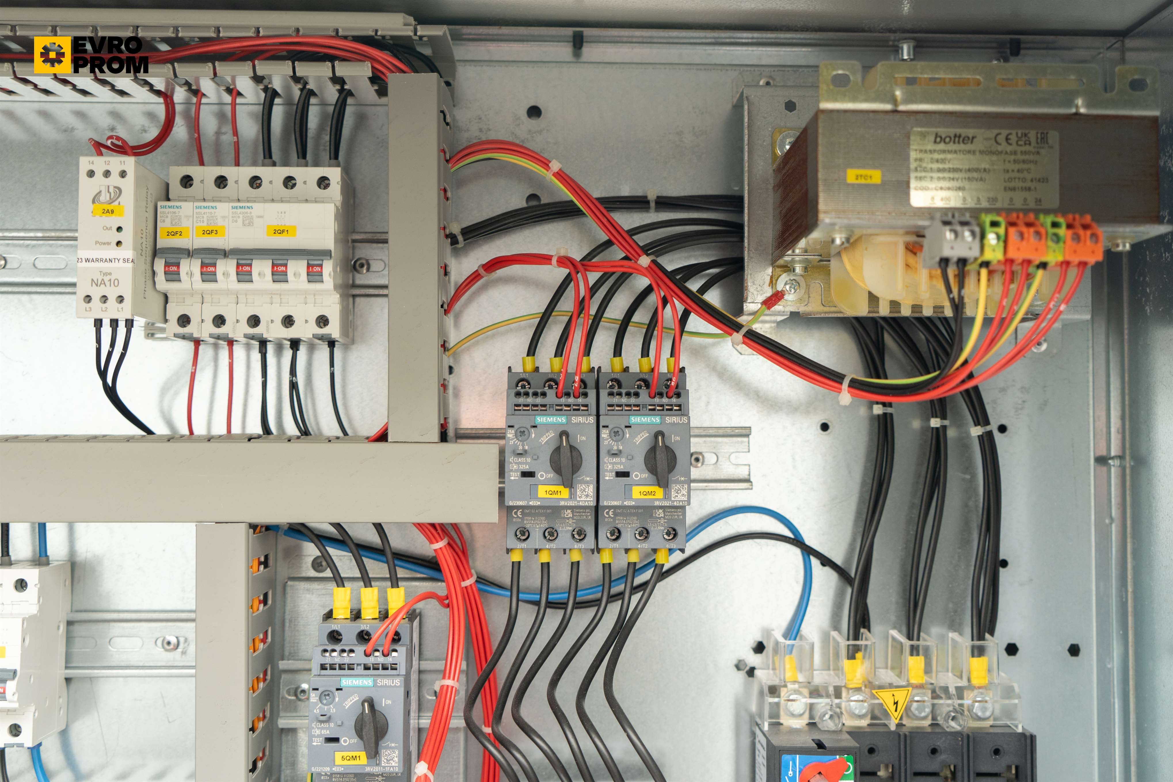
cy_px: 391
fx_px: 1271
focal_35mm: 39
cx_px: 586
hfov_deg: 49.6
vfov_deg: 34.2
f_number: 4
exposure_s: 1/60
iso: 250
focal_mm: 39
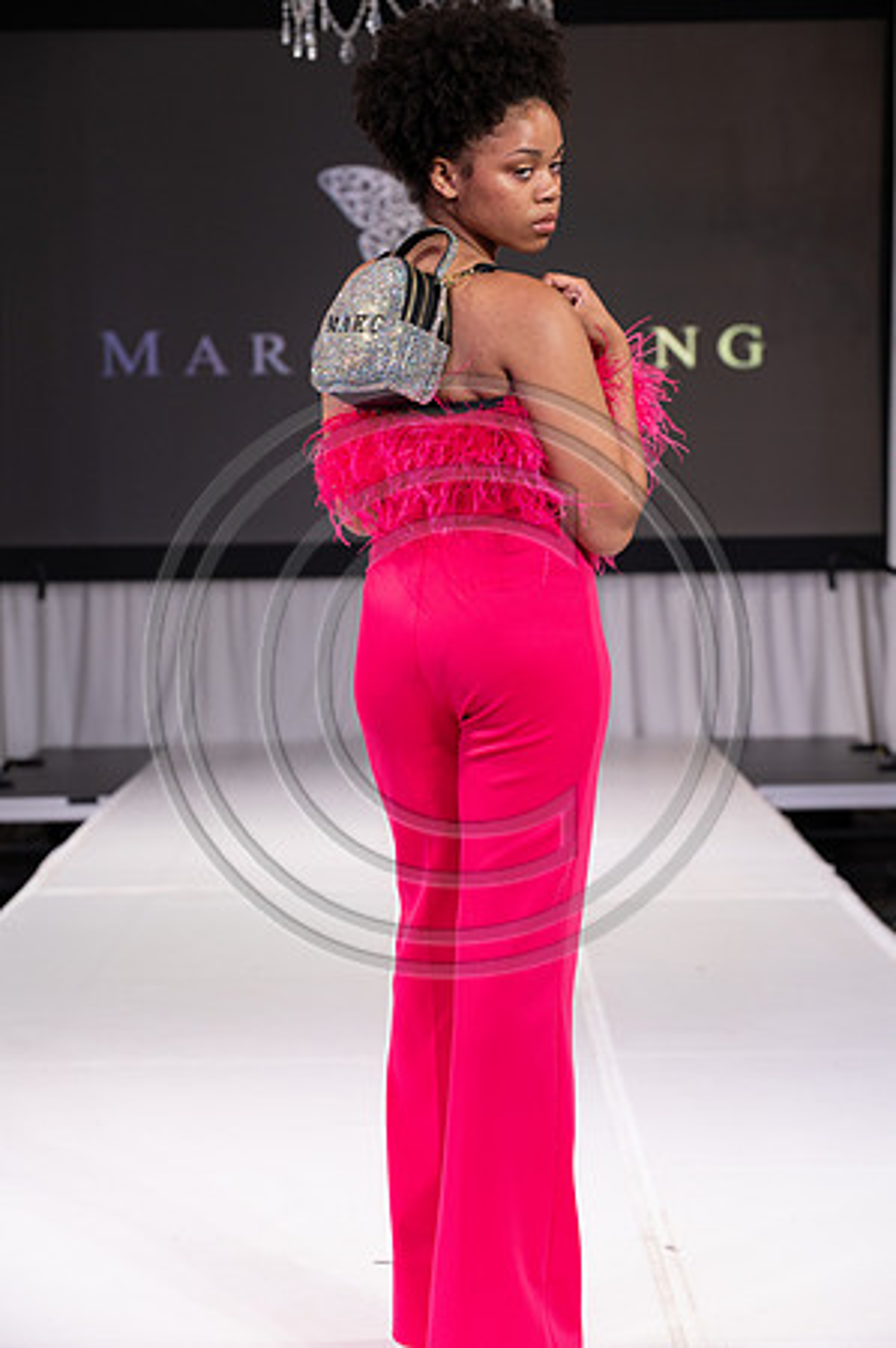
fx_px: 3442
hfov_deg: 14.8
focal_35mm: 92
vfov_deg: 22.2
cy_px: 674
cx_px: 448
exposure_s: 1/400
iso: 2000
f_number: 5.6
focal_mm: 92
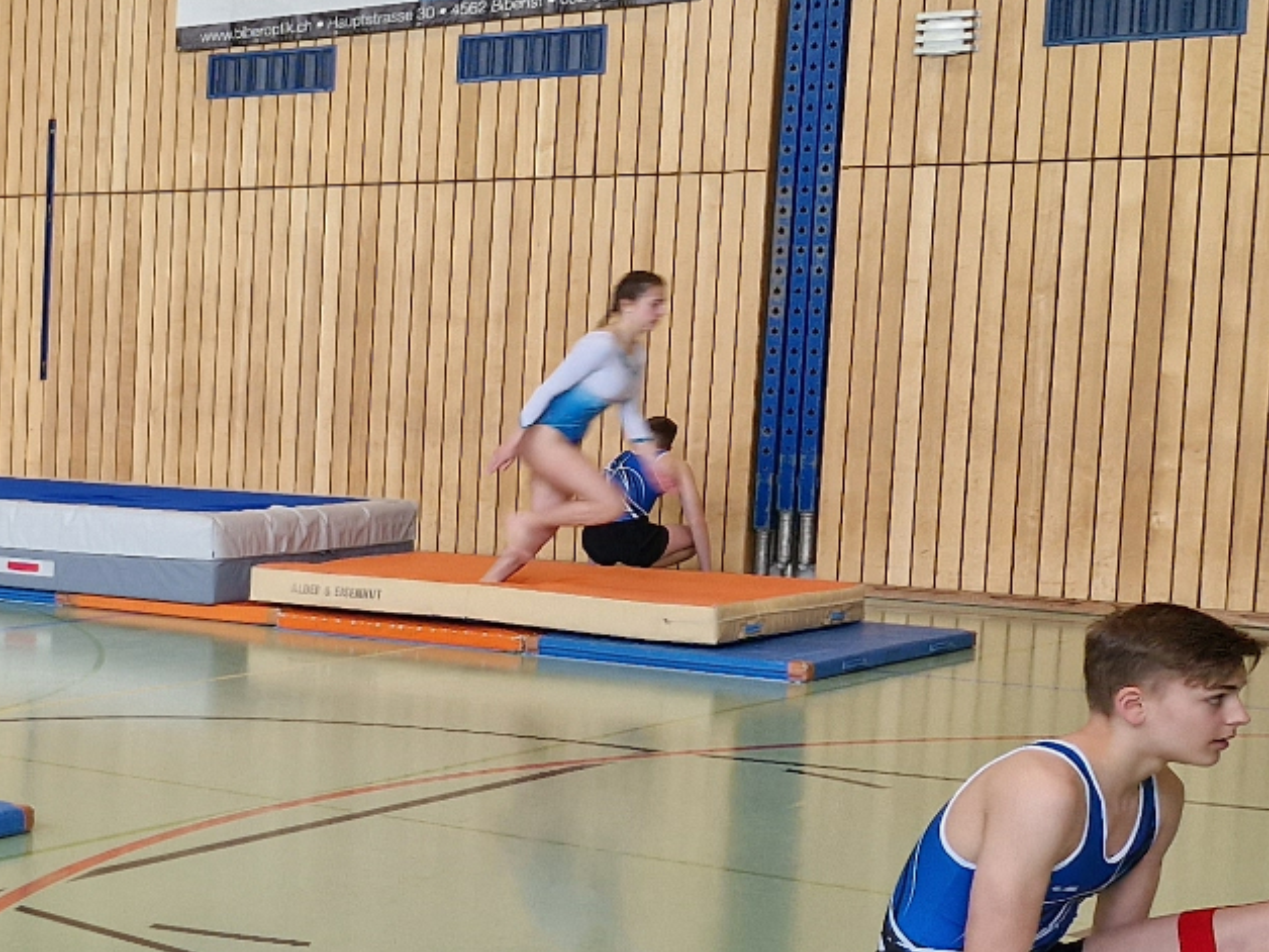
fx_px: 2749
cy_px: 578
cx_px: -645
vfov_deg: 19.6
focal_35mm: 75
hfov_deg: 21.6
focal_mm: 5.4
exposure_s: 1/100
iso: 80
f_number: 1.8
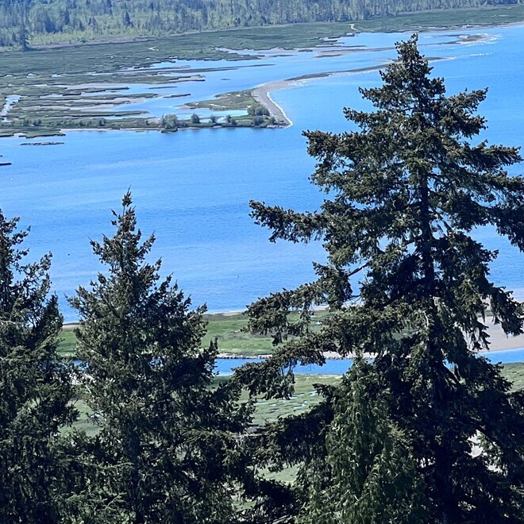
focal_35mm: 165
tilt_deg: -3.4
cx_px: 463
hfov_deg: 10.5
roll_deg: +3.4
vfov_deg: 10.6
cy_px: 93
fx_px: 2826
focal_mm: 9
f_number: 2.8
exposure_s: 1/669
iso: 32
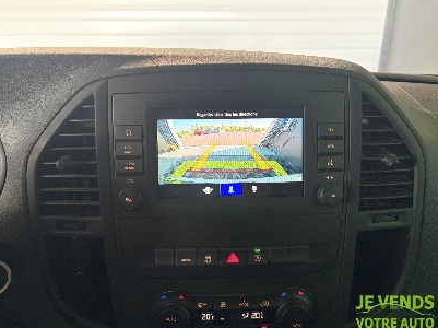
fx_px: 341
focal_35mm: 27
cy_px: 166
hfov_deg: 65.4
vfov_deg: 51.3
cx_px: 213
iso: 320
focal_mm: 5.96
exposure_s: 1/56
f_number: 1.6
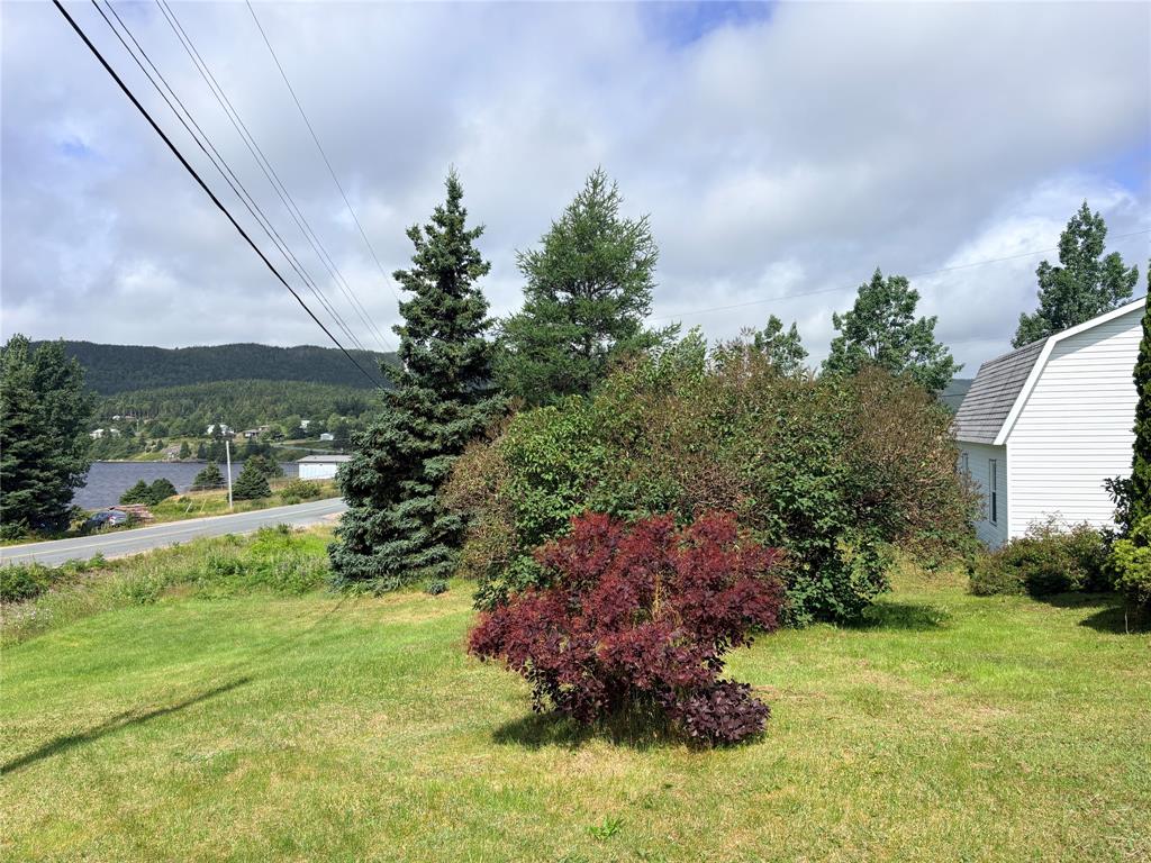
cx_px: 576
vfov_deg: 53.1
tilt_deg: -1.4
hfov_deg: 67.3
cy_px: 432
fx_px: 865
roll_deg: +1.2
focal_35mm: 26
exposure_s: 1/3831
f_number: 1.6
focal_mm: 5.96
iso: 50
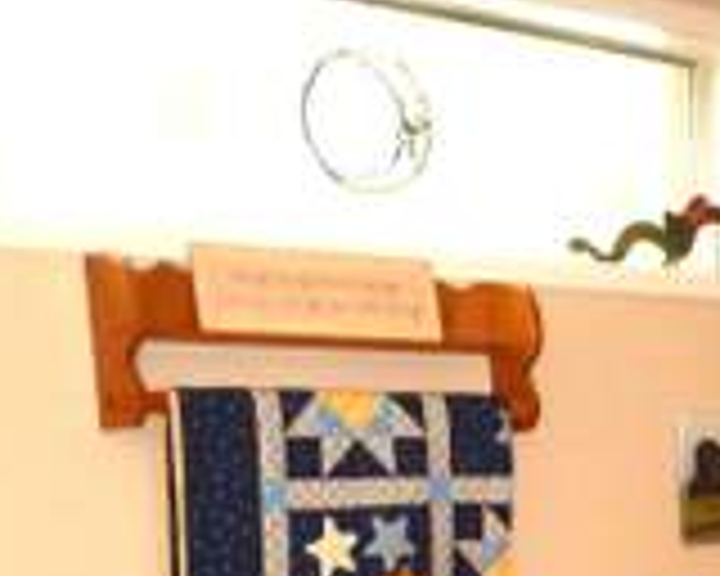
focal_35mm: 91
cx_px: 986
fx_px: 1939
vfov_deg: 15.8
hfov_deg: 19.1
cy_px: 806
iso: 220
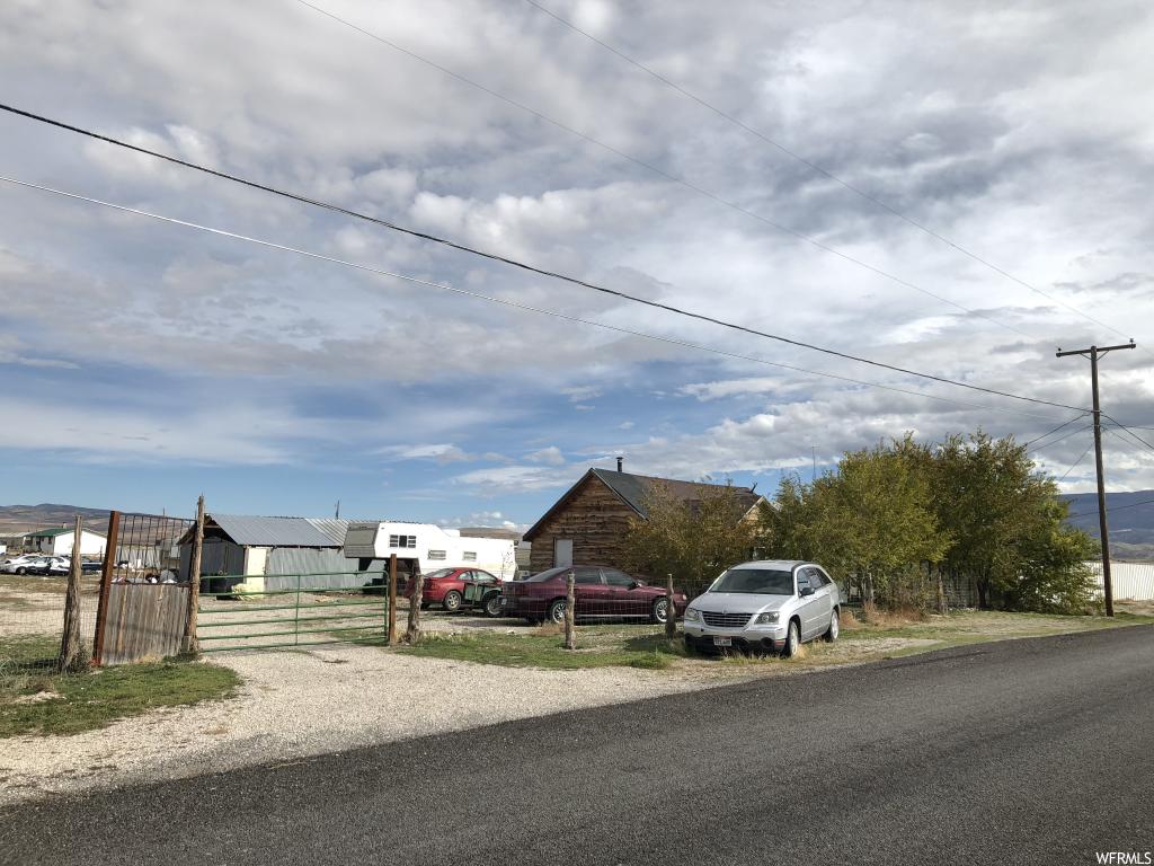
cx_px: 577
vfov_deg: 49.7
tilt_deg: +8.8
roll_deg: -1.6
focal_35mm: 28
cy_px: 433
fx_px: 933
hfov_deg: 63.4
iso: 20
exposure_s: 1/1499
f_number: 1.8
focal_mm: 4
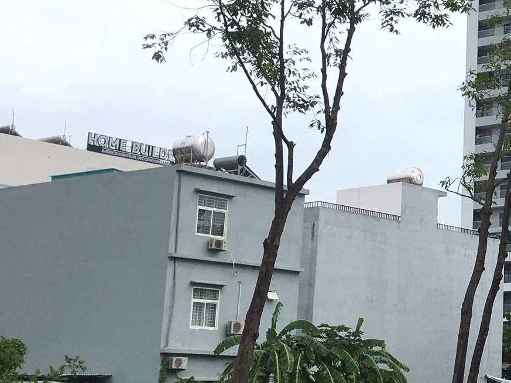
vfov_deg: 17.3
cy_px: 100
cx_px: 737
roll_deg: +0.8
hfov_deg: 20.2
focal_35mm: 85
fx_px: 1255
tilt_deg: +15.3
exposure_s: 1/1748
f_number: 2.2
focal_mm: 4.15
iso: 25
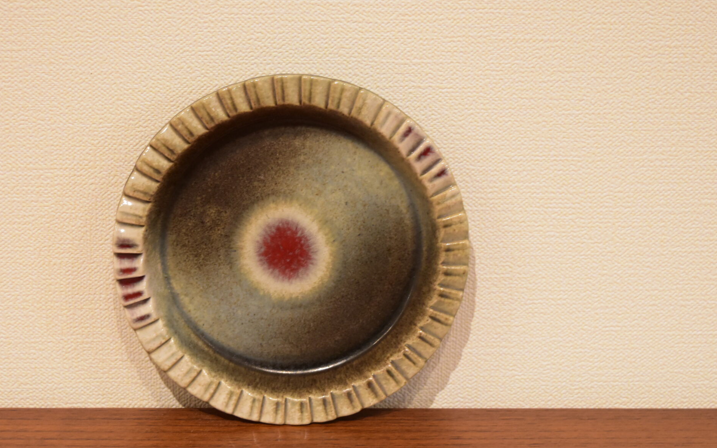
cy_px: 253
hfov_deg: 27.4
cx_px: 291
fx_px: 1465
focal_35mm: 75
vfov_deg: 17.4
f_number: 5
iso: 1600
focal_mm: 36
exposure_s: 1/60
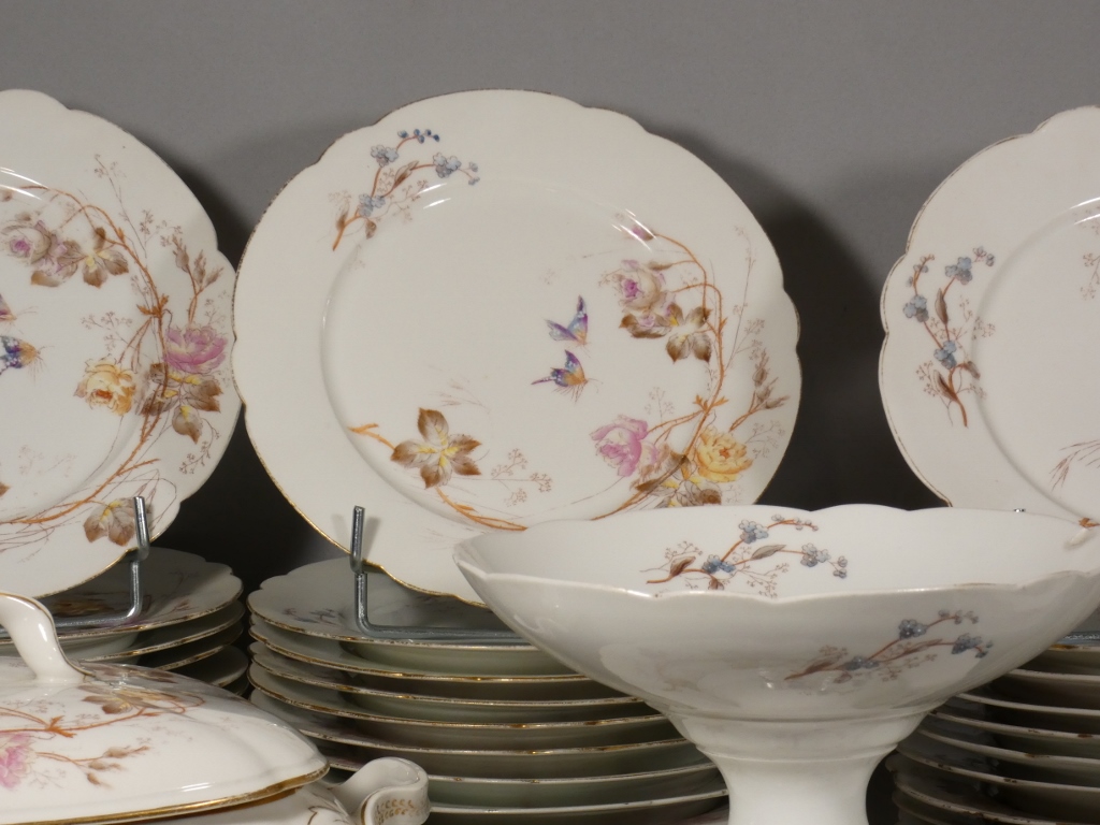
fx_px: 5211
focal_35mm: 164
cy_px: 412
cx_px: 550
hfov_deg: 12.0
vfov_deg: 9.1
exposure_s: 1/80
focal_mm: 29.5
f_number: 5.4
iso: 320
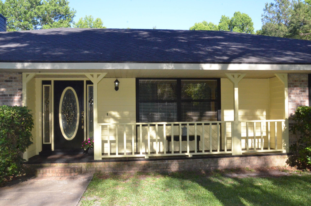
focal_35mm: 32
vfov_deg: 41.5
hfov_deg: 59.6
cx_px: 156
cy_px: 103
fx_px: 272
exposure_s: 1/250
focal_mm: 21
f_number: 22
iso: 4000
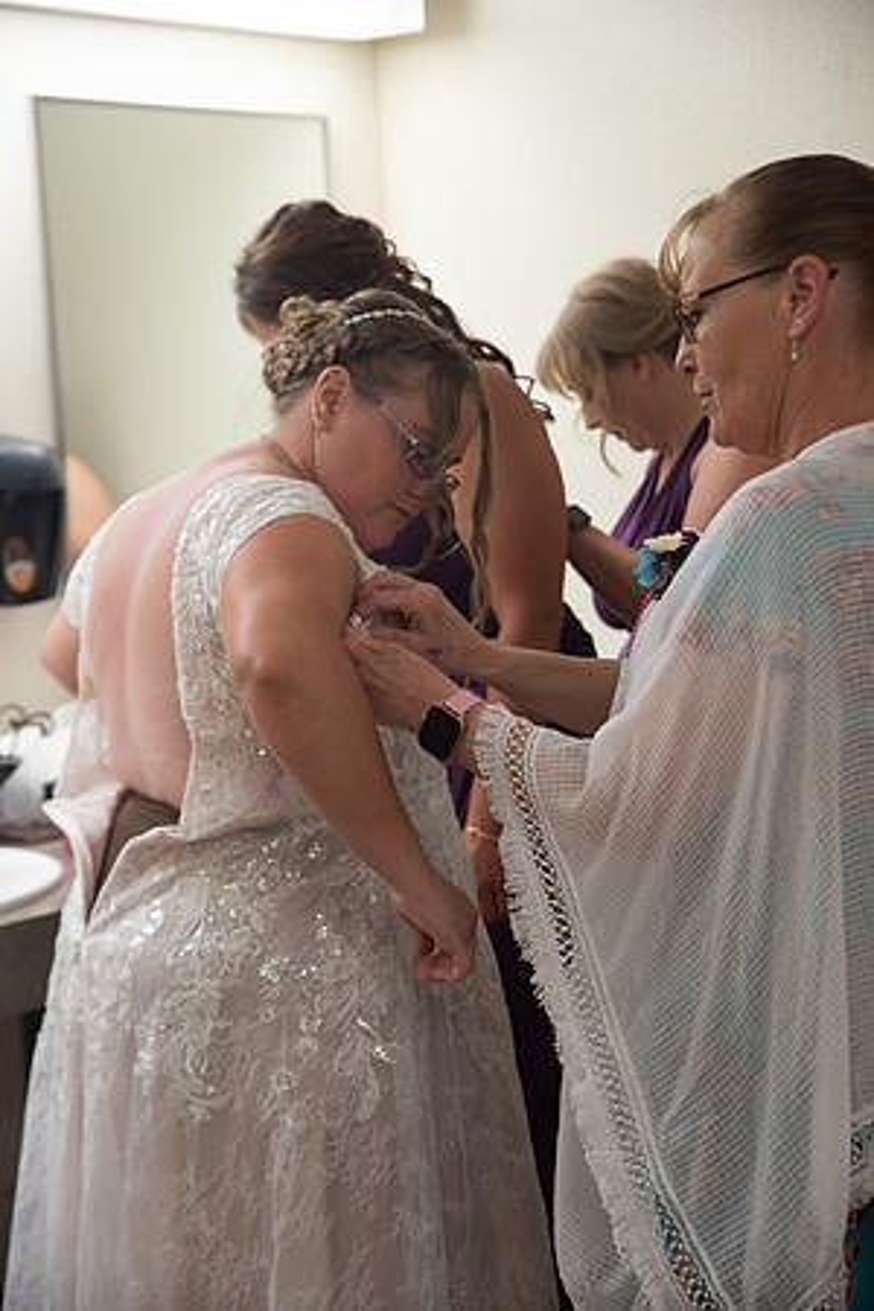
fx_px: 2258
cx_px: 437
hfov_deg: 21.9
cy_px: 656
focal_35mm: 62
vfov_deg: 32.4
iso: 200
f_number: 3.5
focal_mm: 62
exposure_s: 1/160
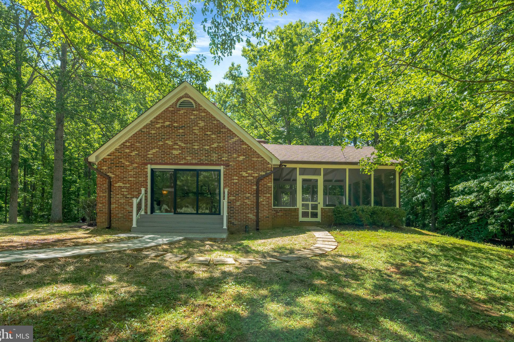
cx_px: 247
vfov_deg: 70.4
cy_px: 163
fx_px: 243
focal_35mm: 17
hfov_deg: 93.2
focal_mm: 16
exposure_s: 1/640
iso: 1250
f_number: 8
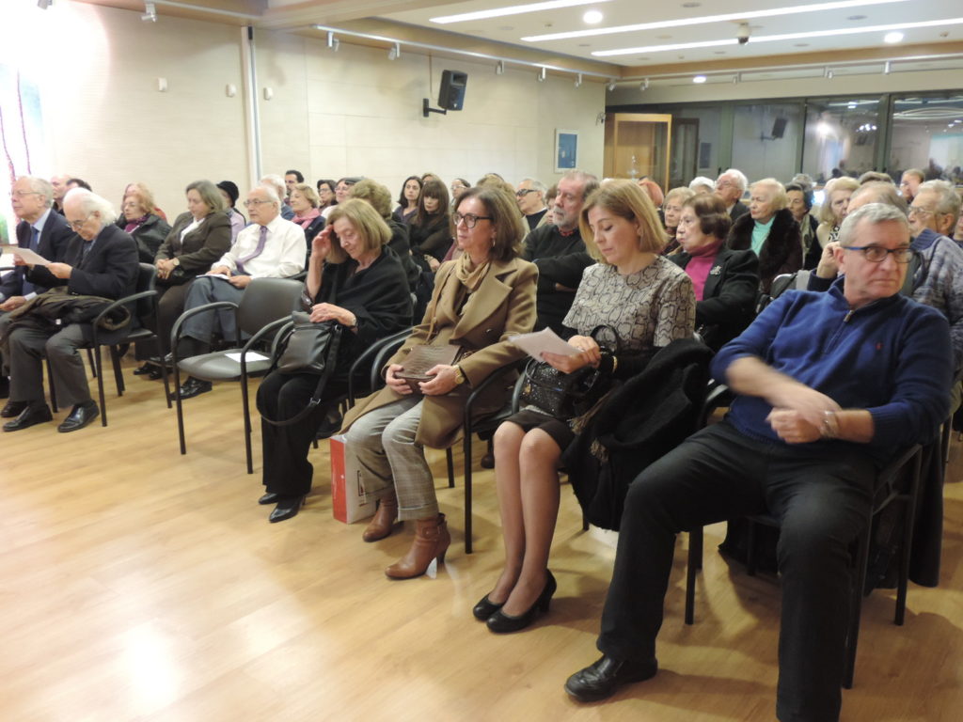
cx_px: 482
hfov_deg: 60.0
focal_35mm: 30
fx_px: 835
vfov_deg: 46.8
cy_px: 361
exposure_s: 1/8
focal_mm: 5.3
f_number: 3.1
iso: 450
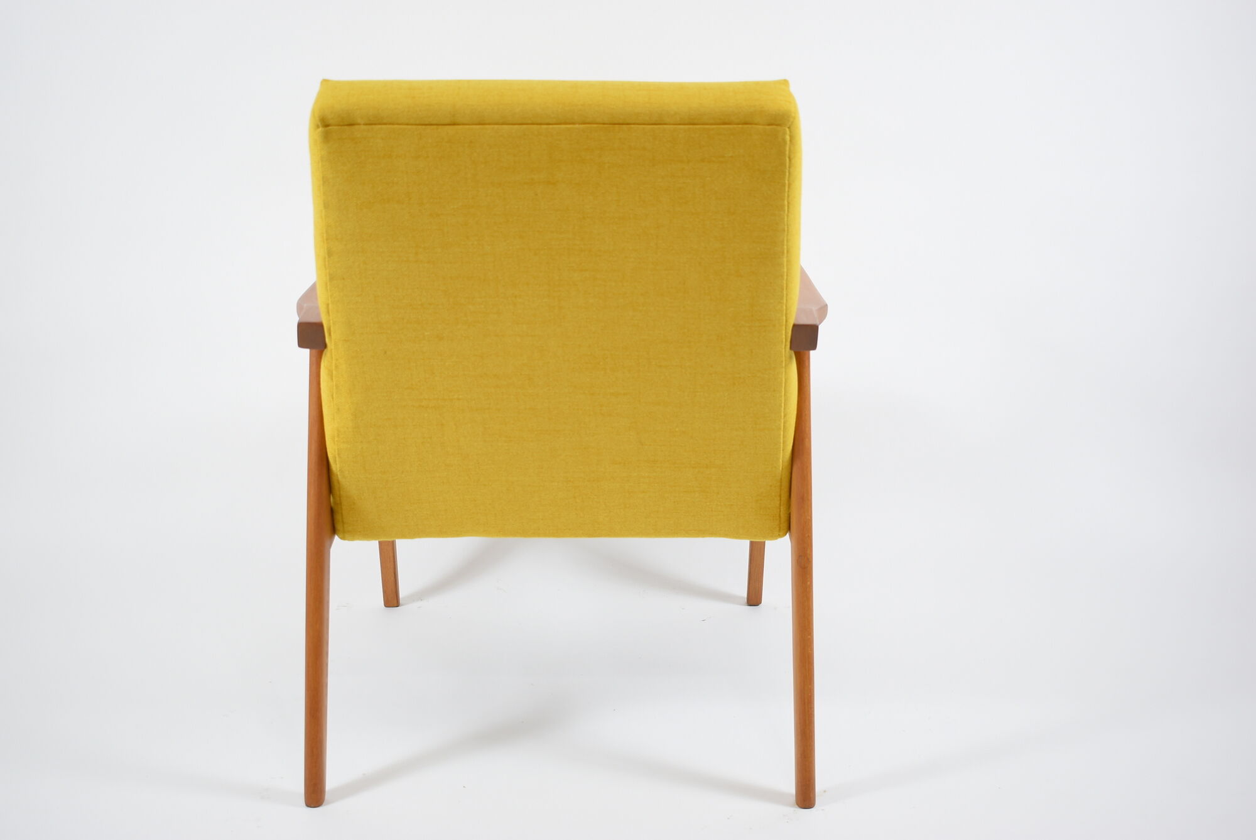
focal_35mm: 44
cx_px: 628
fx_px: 1519
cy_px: 420
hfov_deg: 44.9
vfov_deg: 30.9
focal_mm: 29
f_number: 4.2
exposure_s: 1/13
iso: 100
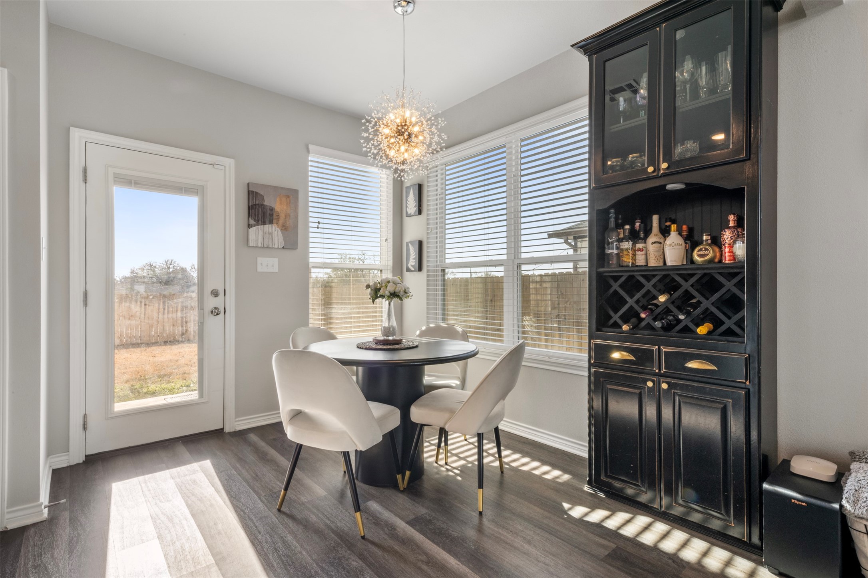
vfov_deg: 70.4
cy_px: 289
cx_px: 434
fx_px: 410
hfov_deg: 93.3
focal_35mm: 17
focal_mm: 17
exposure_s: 1/2.5
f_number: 9
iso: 250
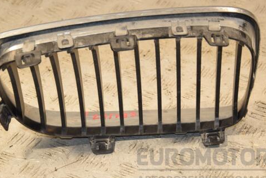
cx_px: 127
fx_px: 924
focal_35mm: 125
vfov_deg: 11.0
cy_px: 82
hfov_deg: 16.4
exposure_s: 1/200
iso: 800
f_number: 7.1
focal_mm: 66
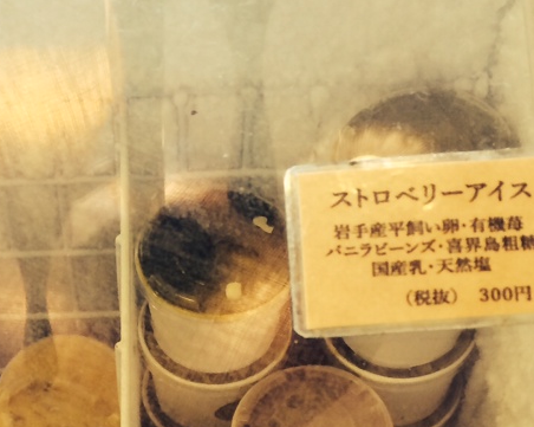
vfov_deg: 17.2
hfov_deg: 22.7
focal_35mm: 83
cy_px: 575
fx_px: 1311
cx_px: 96
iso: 40
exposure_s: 1/30
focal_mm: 4.12
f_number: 2.2
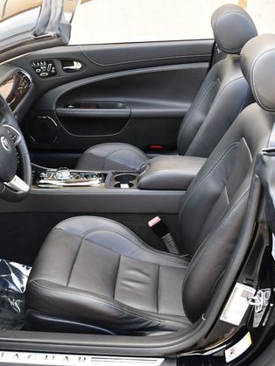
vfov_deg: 36.2
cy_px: 186
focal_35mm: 53
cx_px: 99
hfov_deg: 27.4
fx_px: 561
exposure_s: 1/250
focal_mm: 18
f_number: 3.5
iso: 450
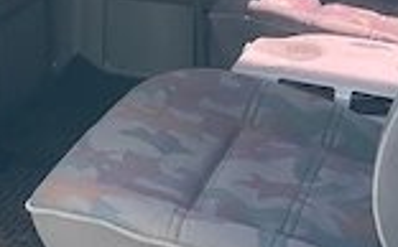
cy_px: -53
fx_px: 1105
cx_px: 128
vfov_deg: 12.5
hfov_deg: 20.3
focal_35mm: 102
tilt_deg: -13.6
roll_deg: +0.1
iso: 32
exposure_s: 1/381
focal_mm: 5.1
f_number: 1.6
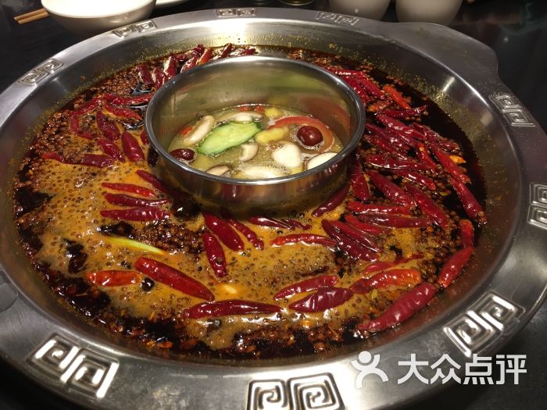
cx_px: 274
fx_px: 458
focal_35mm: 29
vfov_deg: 48.2
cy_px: 205
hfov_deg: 61.7
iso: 125
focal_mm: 4.15
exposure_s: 1/33
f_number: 2.2
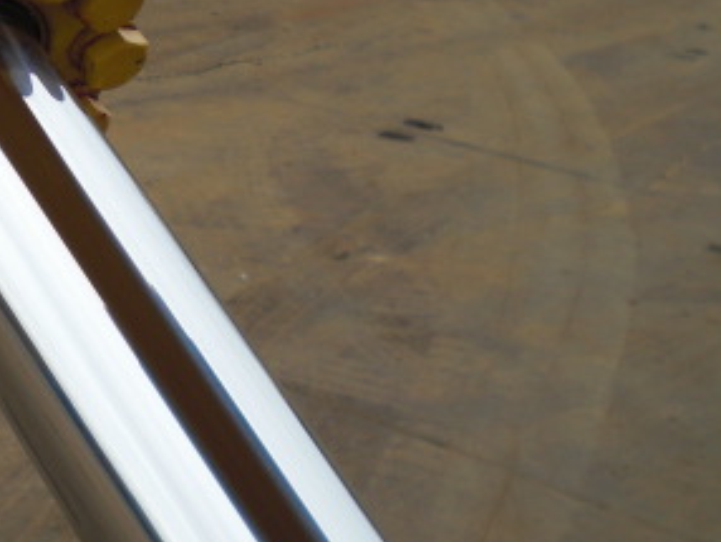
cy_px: 176
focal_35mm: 85
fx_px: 1772
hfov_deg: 21.8
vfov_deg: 17.3
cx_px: -61
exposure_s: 1/400
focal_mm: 6.3
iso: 64
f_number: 3.1
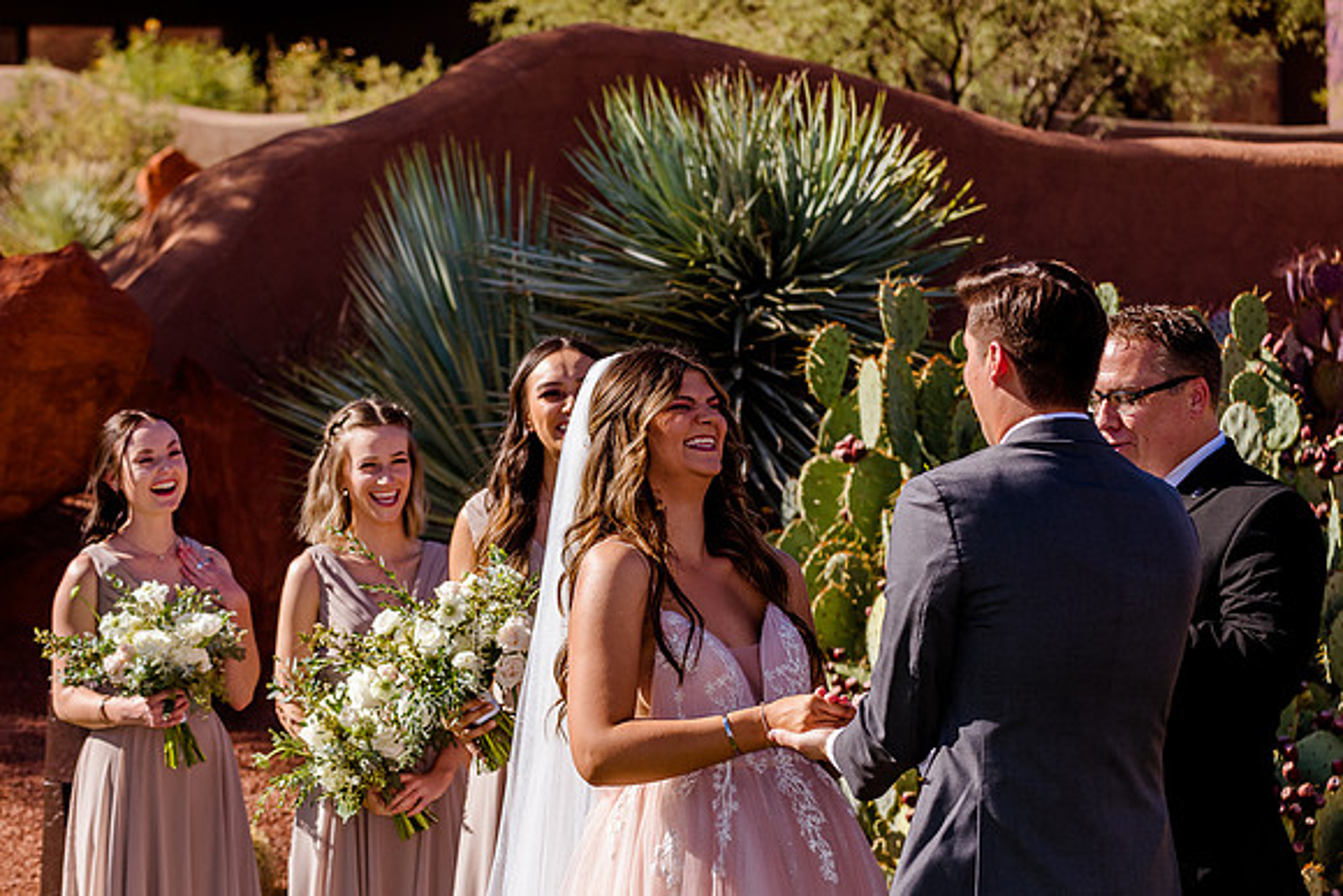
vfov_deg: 9.2
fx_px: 5559
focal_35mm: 149
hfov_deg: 13.8
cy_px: 498
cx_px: 672
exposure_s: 1/800
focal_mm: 95
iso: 200
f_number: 5
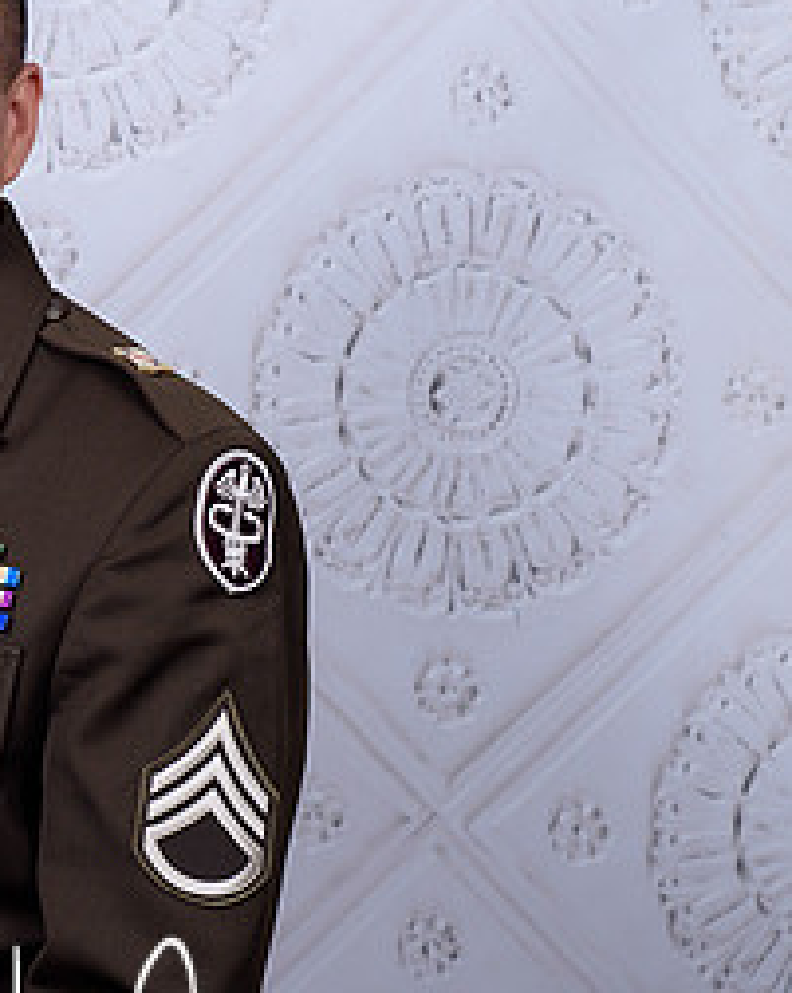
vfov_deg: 13.9
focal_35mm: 139
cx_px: -222
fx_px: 4080
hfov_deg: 10.8
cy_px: 444
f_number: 5.6
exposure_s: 1/200
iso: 100
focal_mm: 50
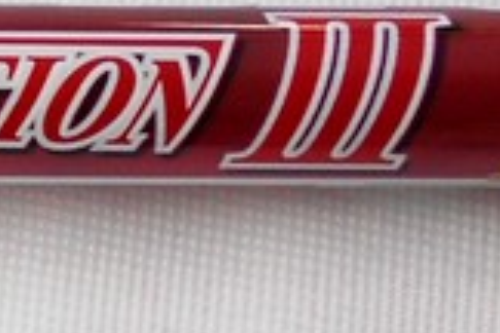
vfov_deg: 8.2
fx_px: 2319
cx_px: -932
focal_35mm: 167
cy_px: 126
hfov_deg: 9.8
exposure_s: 1/30
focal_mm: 4.6
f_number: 3.2
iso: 80
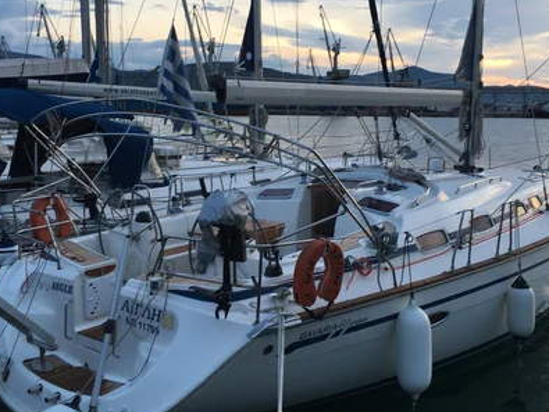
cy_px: 189
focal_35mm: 44
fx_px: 698
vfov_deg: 32.9
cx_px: 285
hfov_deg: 42.9
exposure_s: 1/50
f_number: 2.2
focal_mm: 4.15
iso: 32
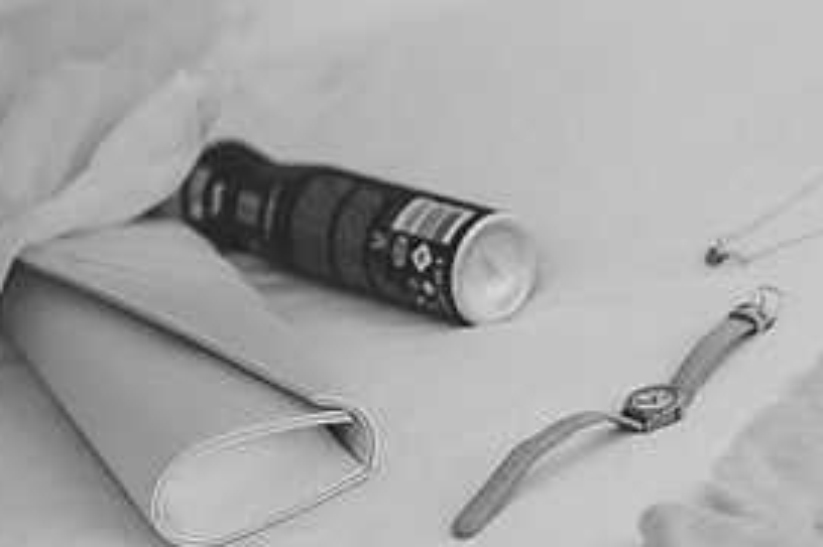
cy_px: 314
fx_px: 4135
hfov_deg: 11.3
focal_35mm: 181
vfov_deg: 7.6
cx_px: 808
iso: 280
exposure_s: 1/4000
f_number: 1.8
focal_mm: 85
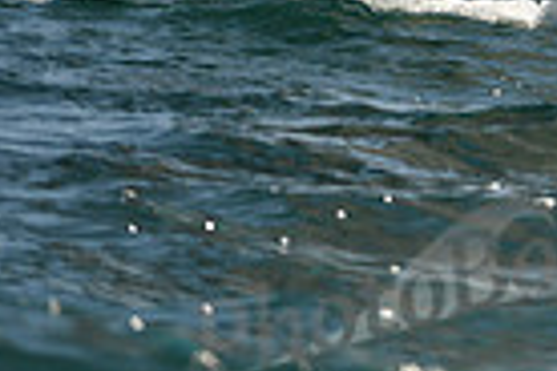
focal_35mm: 1097
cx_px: 973
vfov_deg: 1.3
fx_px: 16972
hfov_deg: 1.9
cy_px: -397
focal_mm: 260
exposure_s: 1/2500
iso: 250
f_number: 5
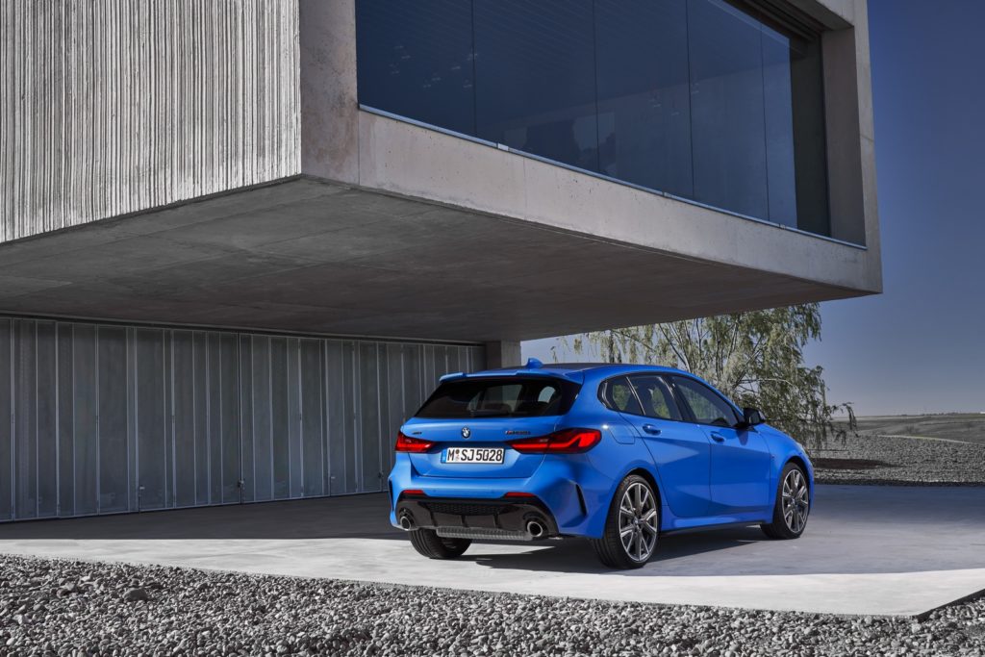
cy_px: 328
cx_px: 492
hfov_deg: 41.1
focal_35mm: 48
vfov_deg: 28.1
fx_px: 1313
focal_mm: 48
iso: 200
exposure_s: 1/200
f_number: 8
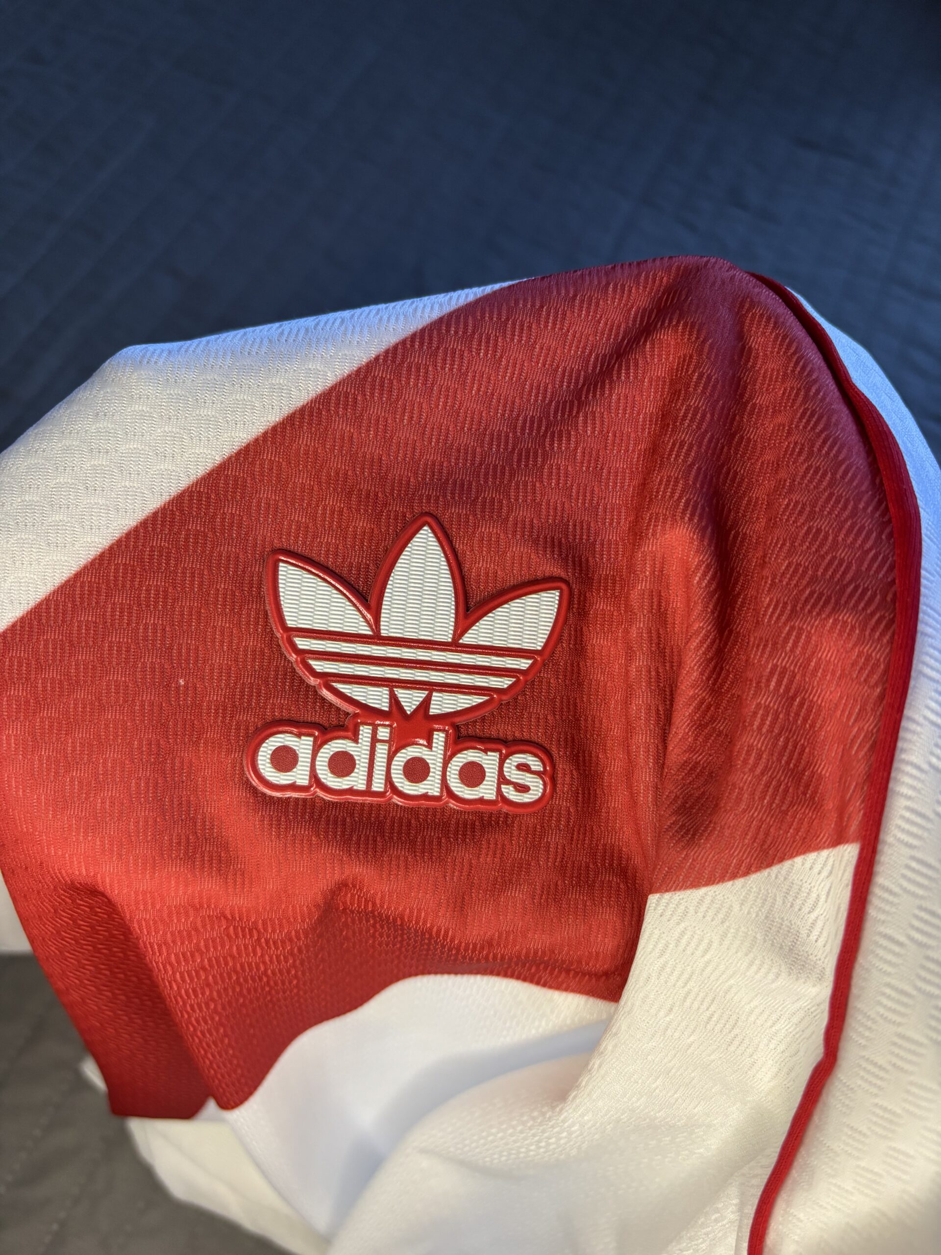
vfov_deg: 67.3
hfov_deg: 53.1
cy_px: 628
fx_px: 942
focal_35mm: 26
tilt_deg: -63.9
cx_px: 470
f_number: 1.6
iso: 200
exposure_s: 1/60
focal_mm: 5.96
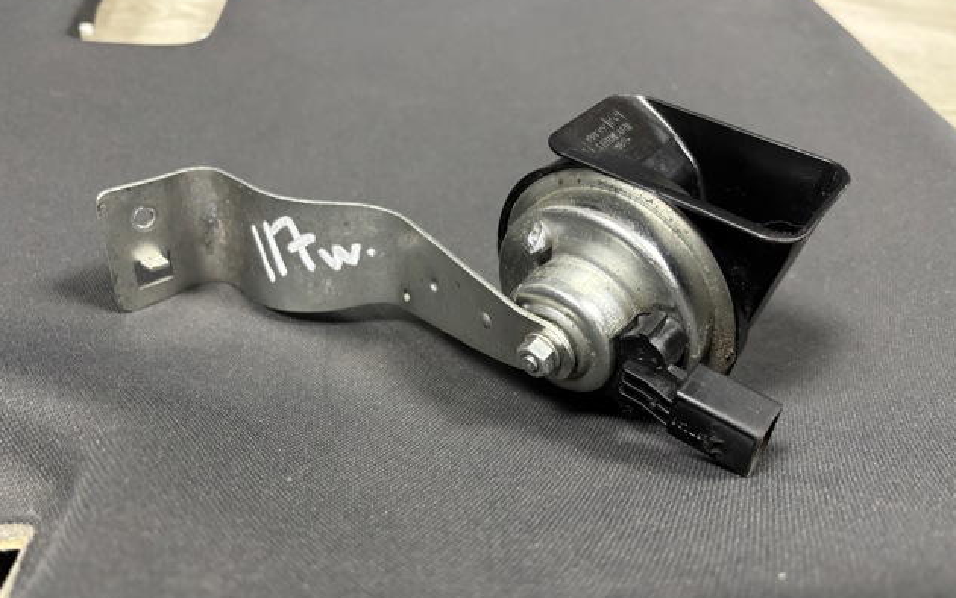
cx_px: 484
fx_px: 730
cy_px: 317
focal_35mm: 28
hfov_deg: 66.5
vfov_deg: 44.5
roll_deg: -14.0
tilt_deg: -41.0
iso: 400
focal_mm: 5.96
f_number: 1.6
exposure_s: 1/33
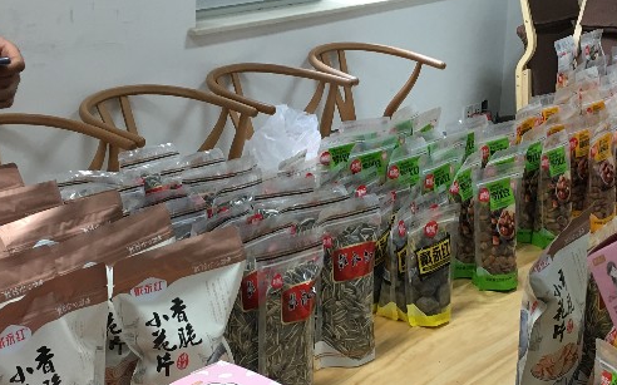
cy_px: 341
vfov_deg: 19.9
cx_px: 366
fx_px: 1076
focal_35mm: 64
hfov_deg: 31.9
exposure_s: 1/17
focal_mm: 4.15
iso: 40
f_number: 2.2
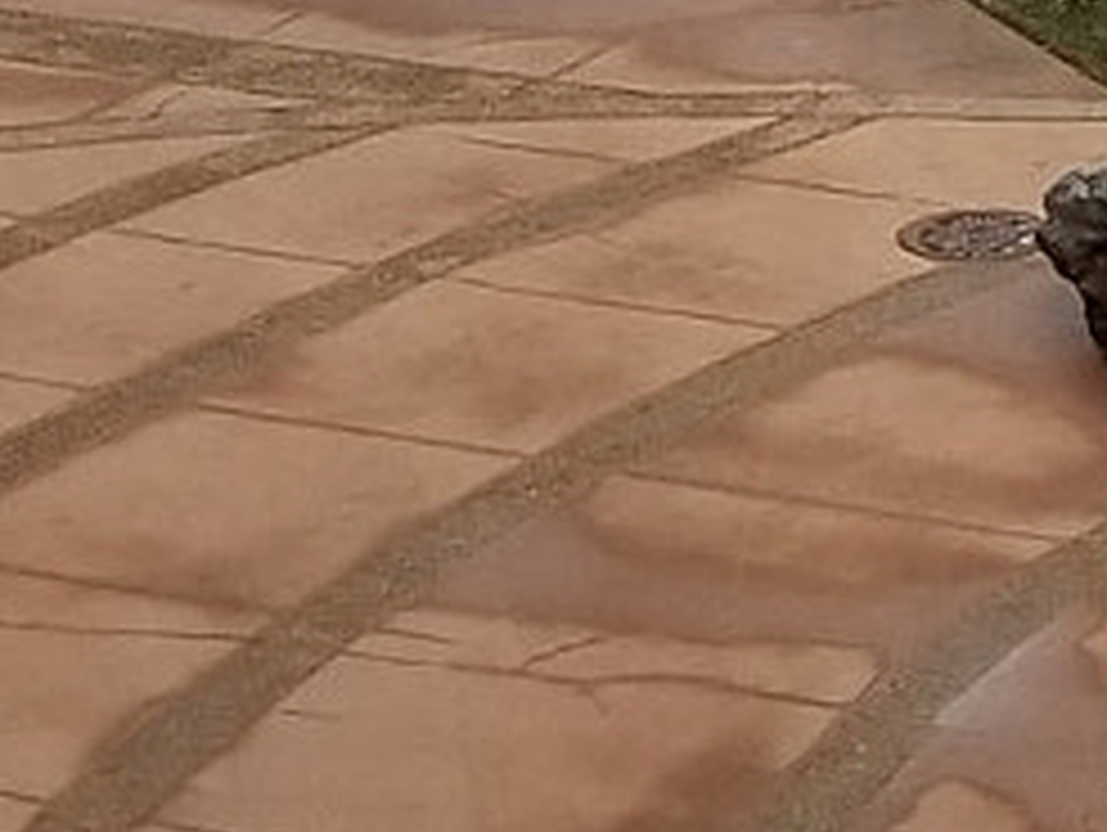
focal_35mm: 169
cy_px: -810
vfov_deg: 8.4
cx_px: 1998
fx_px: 5410
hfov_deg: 10.9
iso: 80
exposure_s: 1/60
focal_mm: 4.25
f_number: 1.7
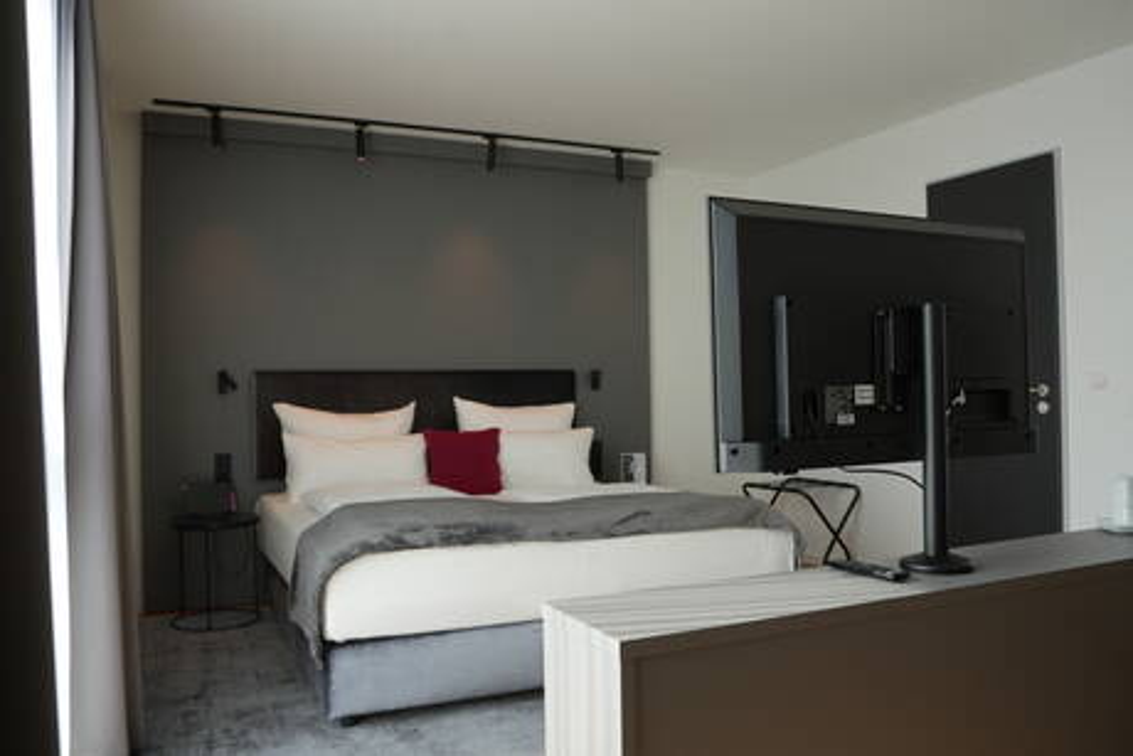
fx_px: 881
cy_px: 378
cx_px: 566
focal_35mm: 28
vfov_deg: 46.4
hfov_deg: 65.5
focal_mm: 28
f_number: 4.5
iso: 100
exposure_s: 1/80
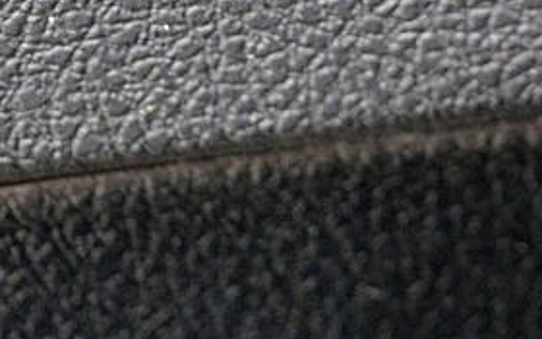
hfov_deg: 4.9
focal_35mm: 425
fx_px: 6278
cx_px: 1012
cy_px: -610
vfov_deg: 3.0
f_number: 5.3
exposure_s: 1/20
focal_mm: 48
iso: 800
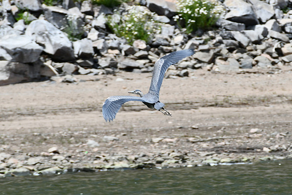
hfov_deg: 2.7
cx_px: 146
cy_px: 98
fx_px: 6084
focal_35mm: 750
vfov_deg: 1.8
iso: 180
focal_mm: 500
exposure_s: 1/500
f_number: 8
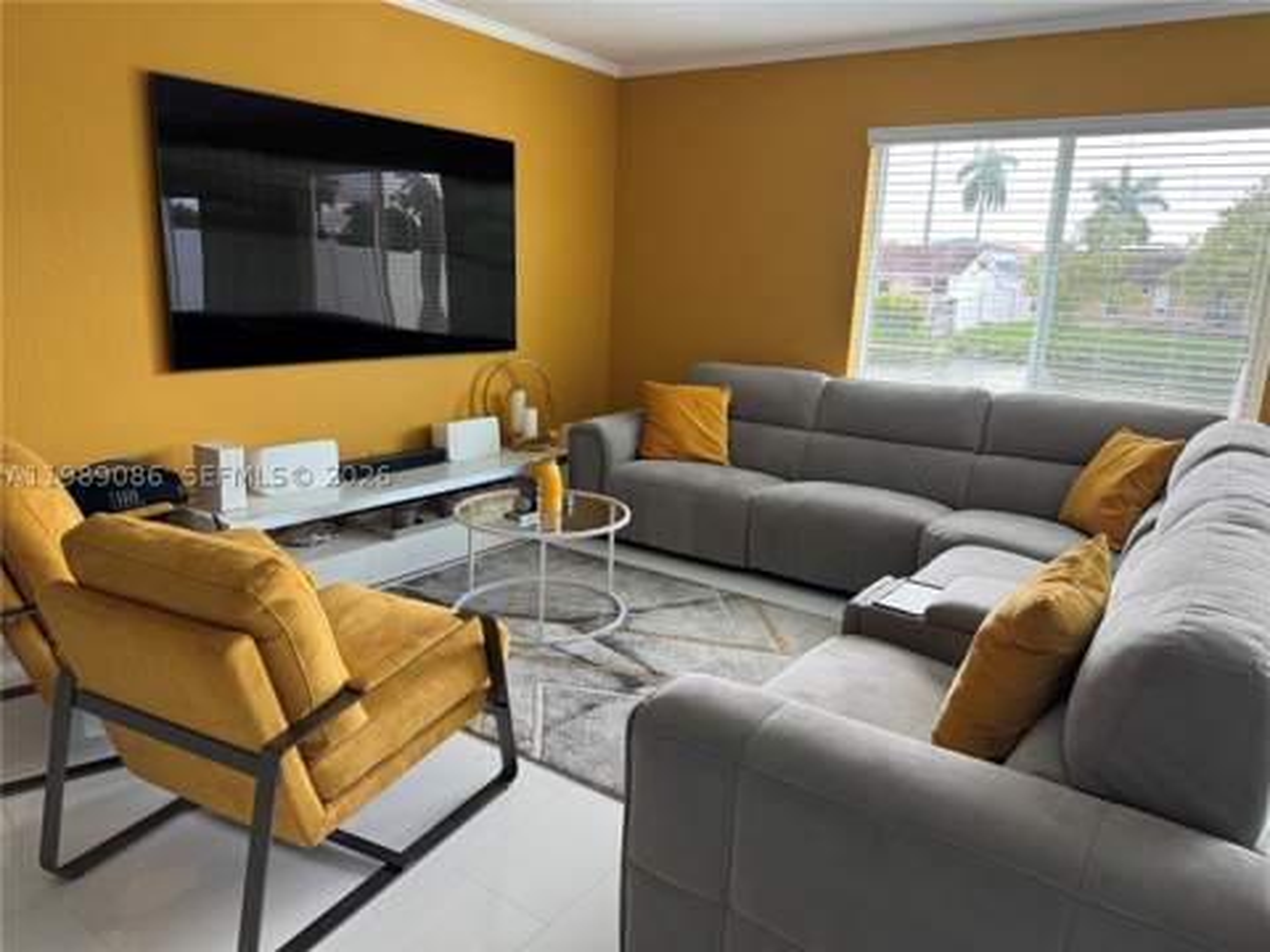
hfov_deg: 71.6
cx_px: 635
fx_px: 881
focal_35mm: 24
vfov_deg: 56.8
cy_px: 476
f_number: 1.78
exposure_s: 1/120
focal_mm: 6.76
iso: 160
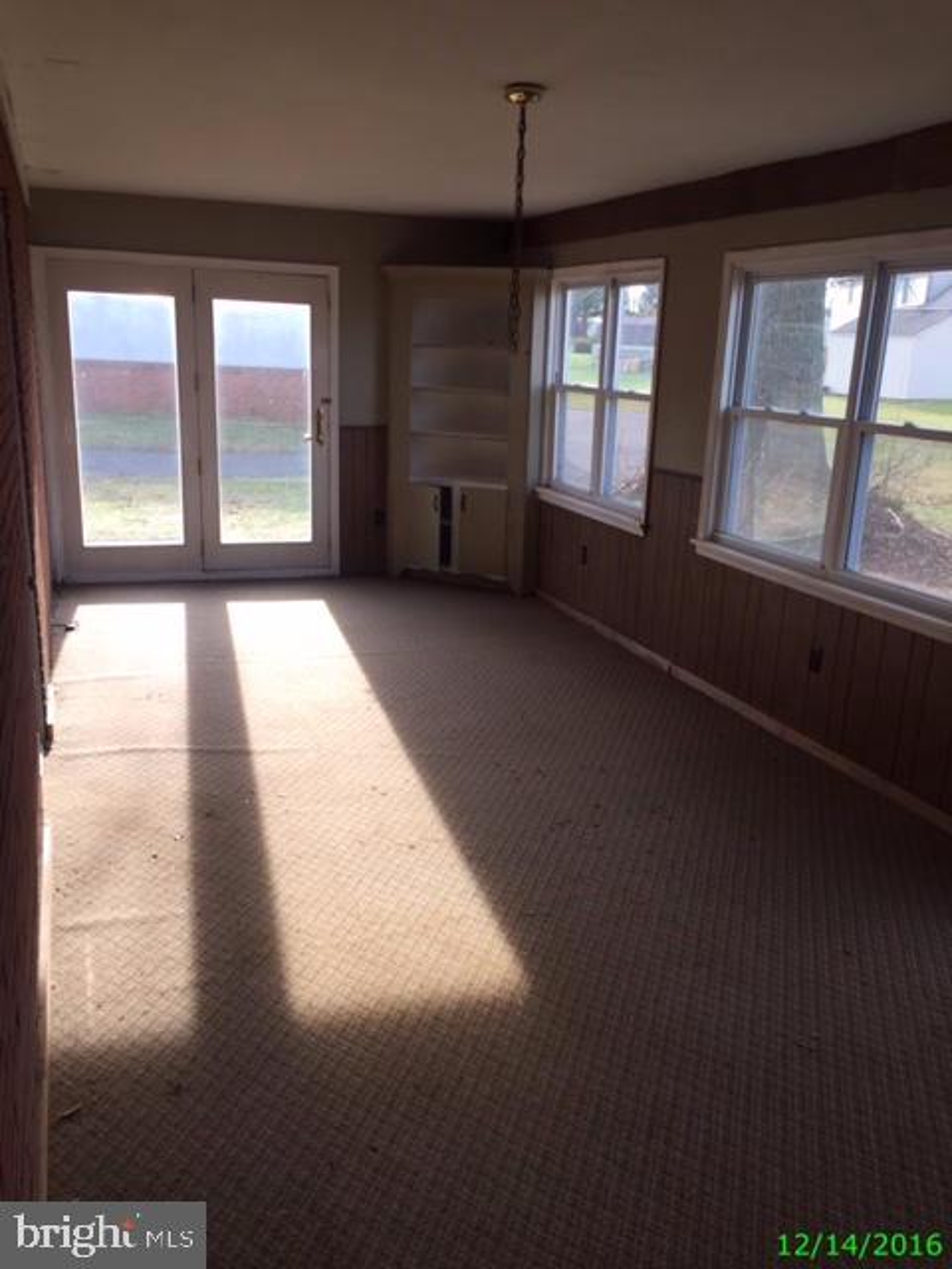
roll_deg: -2.2
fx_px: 1063
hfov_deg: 48.2
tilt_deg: -13.4
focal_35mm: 29
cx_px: 476
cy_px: 634
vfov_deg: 61.7
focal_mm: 4.15
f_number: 2.2
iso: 32
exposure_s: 1/120
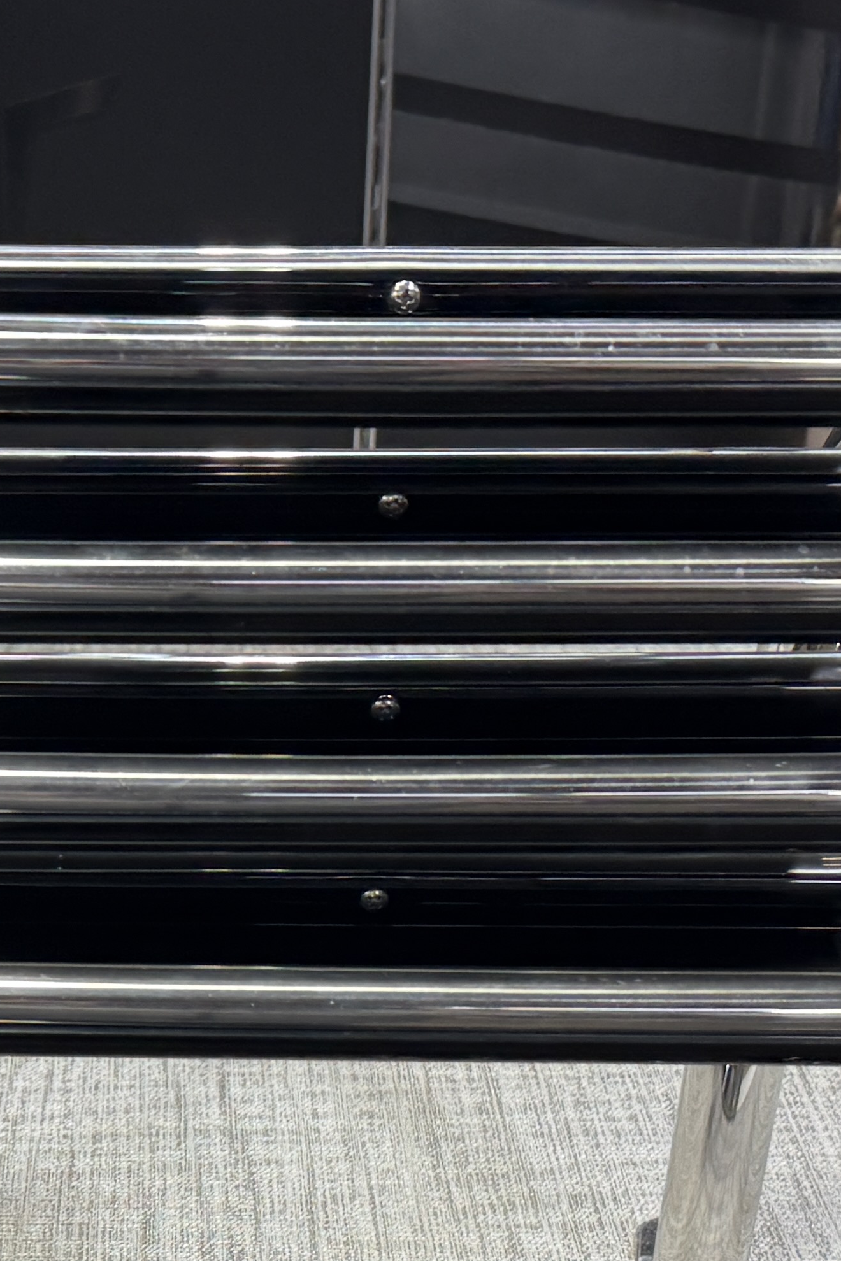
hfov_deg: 18.7
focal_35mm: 72
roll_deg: +2.1
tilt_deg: -30.9
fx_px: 2523
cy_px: 1228
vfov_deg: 26.7
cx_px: 108
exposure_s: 1/120
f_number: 1.78
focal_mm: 6.76
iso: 125
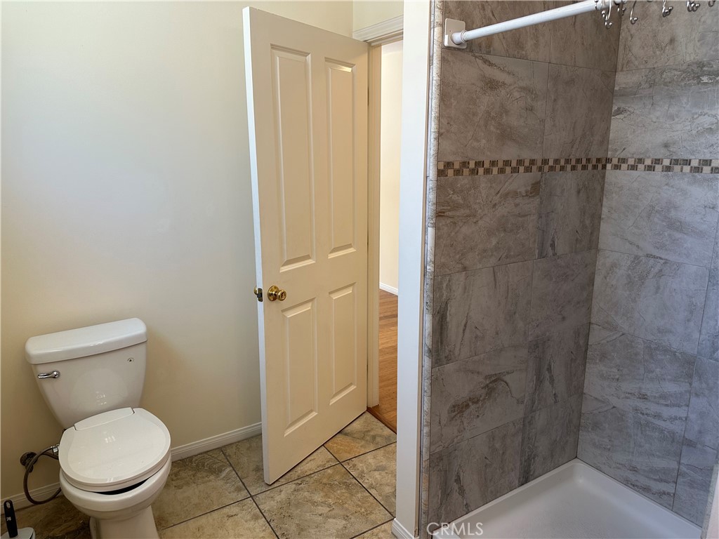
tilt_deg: -12.1
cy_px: 270
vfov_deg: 56.8
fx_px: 498
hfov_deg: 71.6
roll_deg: -0.3
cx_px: 360
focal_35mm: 24
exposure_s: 1/120
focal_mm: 6.86
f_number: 1.78
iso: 100
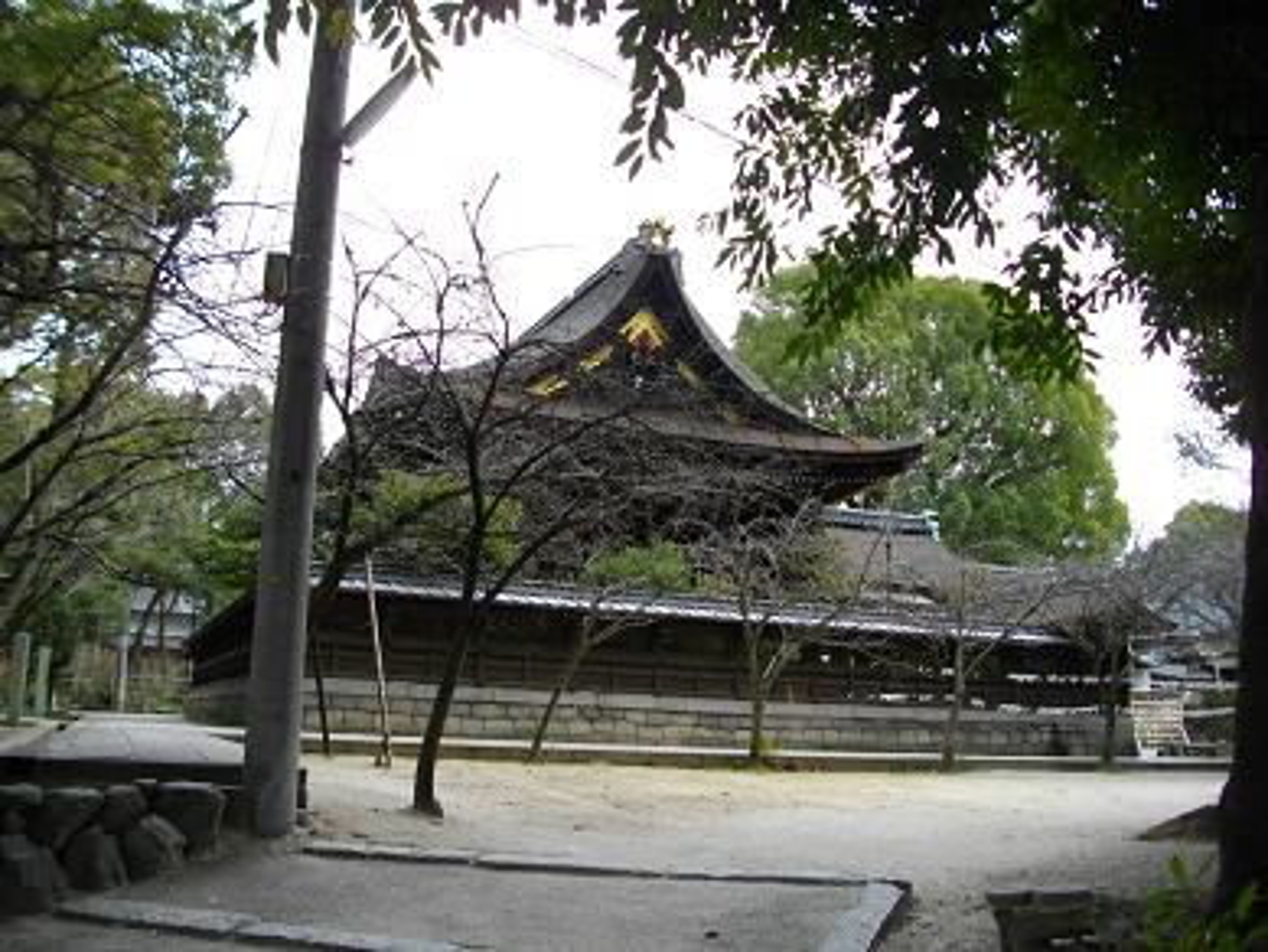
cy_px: 476
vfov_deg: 44.2
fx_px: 1173
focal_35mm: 32
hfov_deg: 56.8
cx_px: 634
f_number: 2.9
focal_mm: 5.7
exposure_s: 1/320
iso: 100
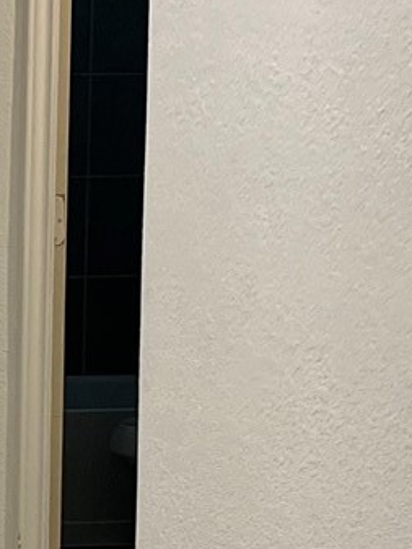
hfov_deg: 9.2
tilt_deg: -10.3
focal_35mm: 158
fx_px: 2506
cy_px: 539
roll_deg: +1.9
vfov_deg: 12.4
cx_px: -207
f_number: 1.6
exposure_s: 1/120
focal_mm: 5.1
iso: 125
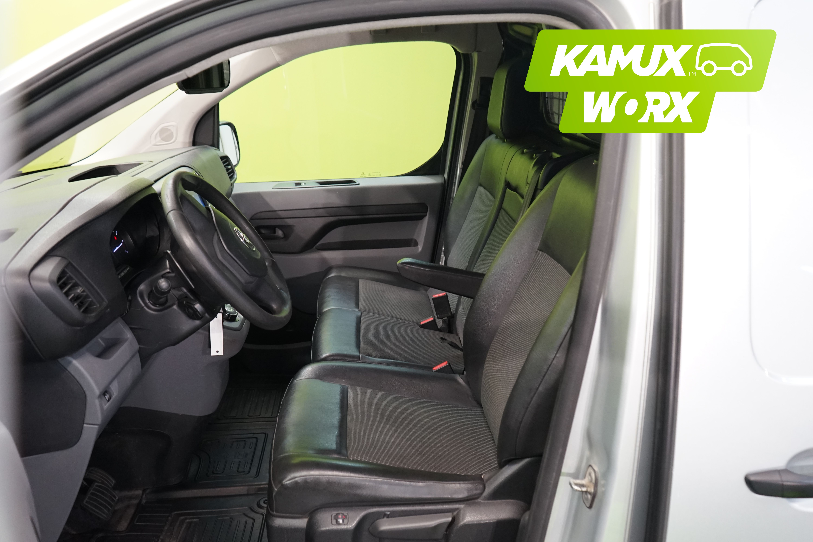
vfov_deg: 43.6
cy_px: 271
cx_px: 406
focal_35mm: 30
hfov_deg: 61.9
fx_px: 677
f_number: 4.5
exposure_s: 1/50
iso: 1600
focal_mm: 30
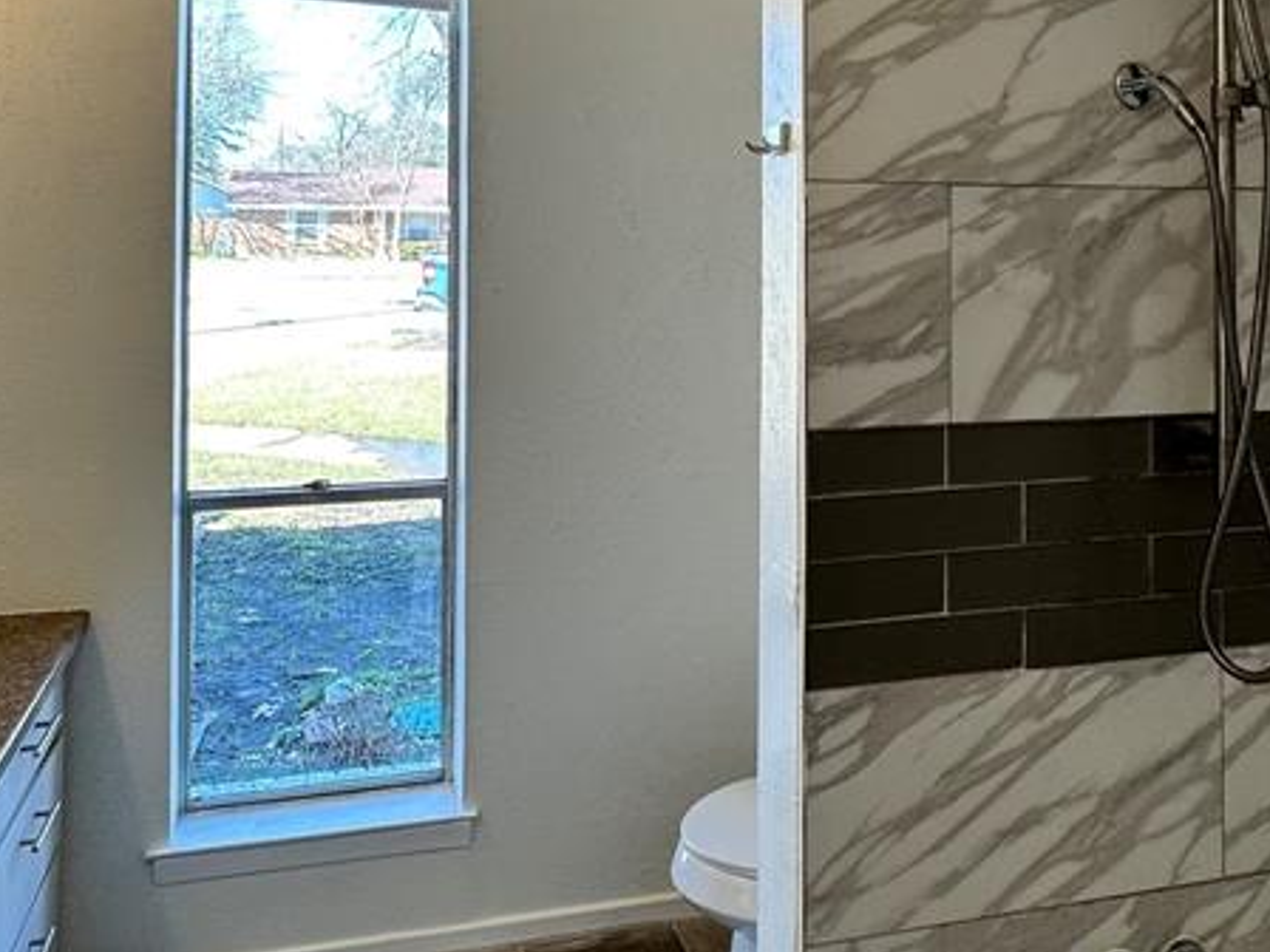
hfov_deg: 56.8
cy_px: 204
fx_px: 1174
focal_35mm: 32
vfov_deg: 42.4
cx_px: 618
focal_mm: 2.22
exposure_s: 1/120
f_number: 2.2
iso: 50
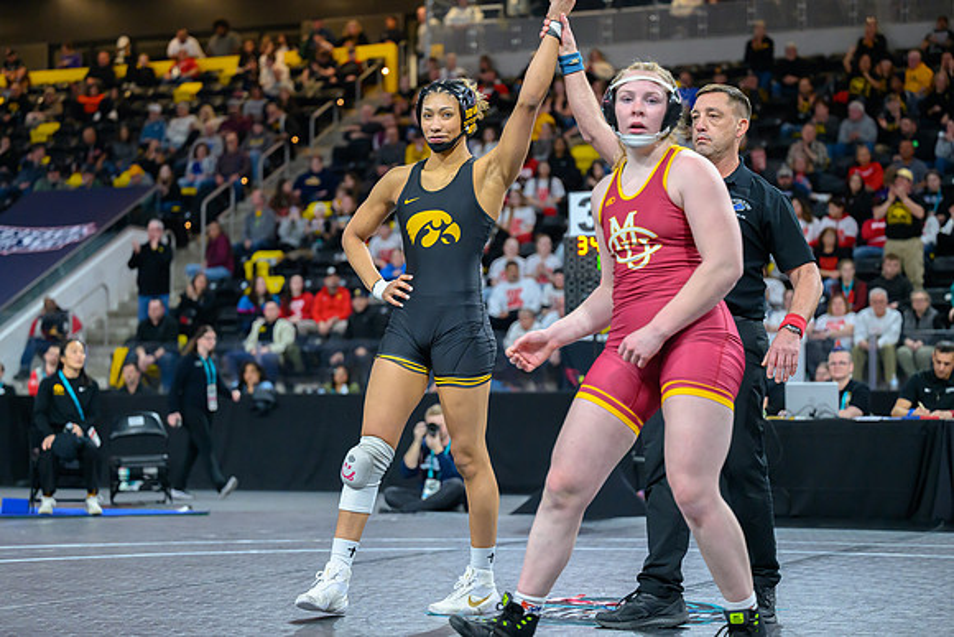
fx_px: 2046
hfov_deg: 26.2
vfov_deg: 17.7
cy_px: 325
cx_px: 461
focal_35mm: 77
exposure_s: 1/800
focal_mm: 74
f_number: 2.8
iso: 3200
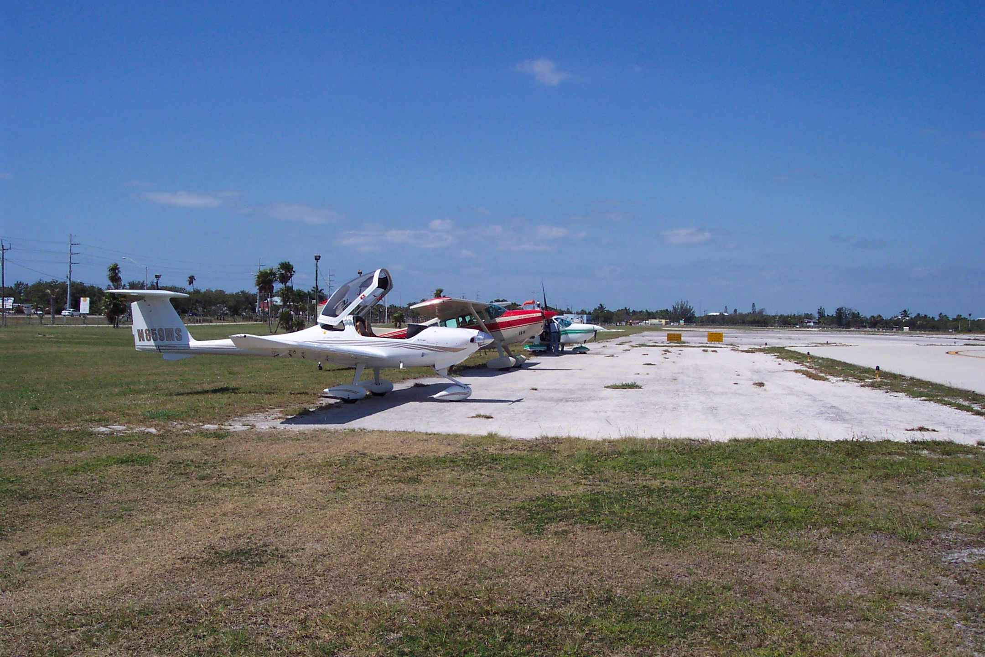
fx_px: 1040
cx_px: 492
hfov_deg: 50.7
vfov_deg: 35.1
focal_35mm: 38
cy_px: 328
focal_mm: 8
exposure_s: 1/1000
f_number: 4.8
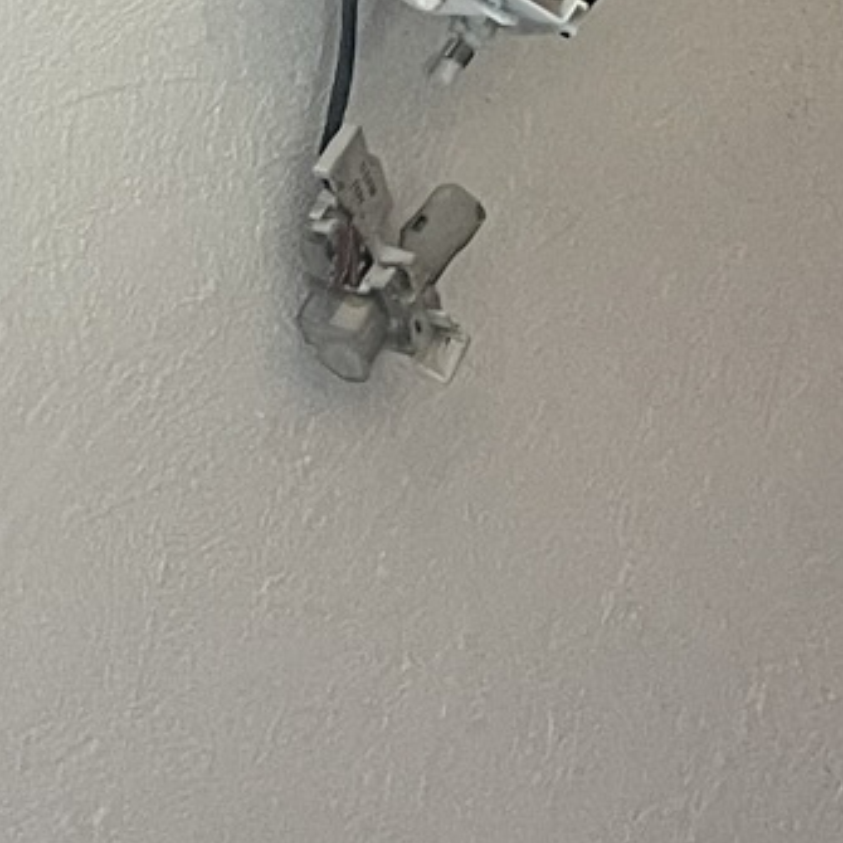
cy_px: -921
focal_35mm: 132
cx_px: 903
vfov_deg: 11.7
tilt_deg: +2.1
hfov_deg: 13.0
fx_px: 3637
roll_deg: +1.2
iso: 250
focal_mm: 5.1
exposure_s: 1/50
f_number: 1.6
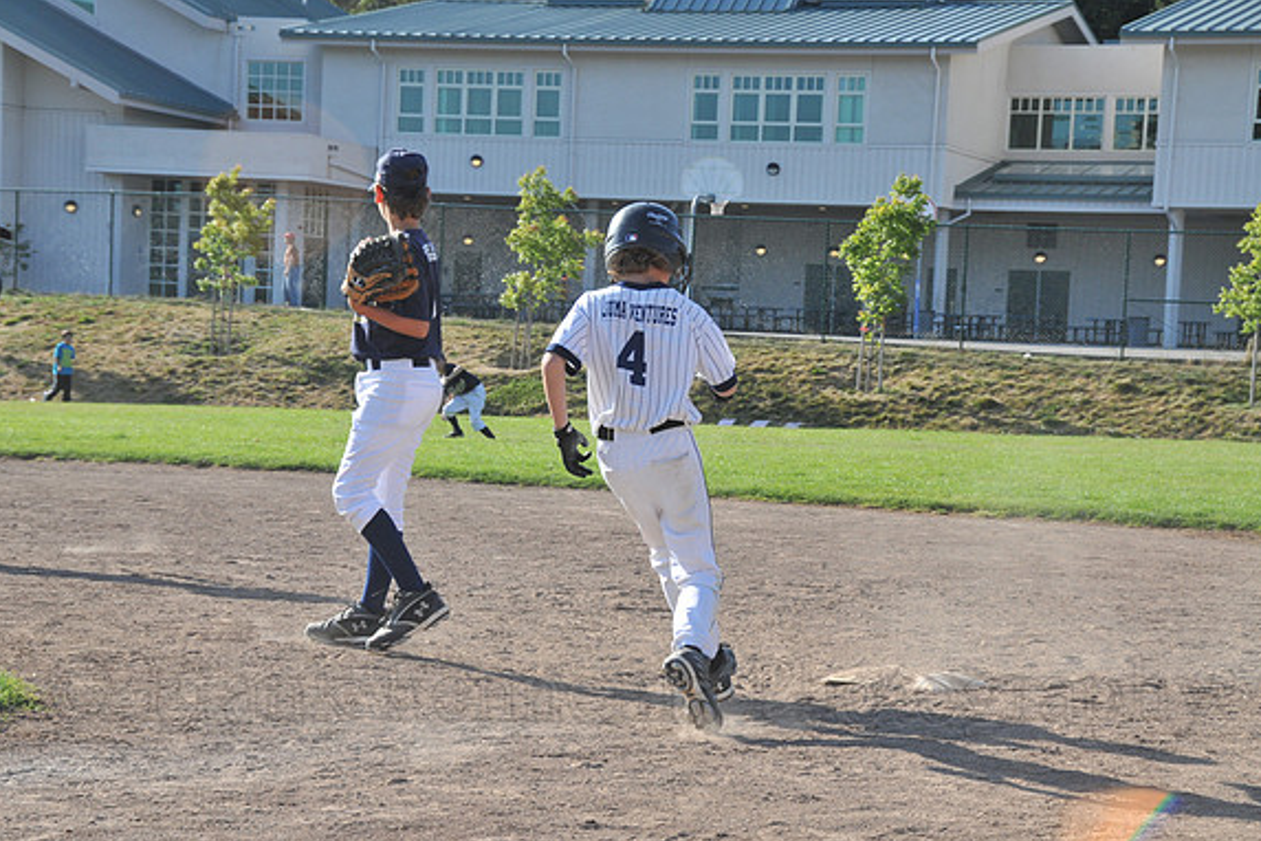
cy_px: 422
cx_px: 629
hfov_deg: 21.7
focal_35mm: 94
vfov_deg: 14.6
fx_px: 3292
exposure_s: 1/500
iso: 400
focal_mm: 62
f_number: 8
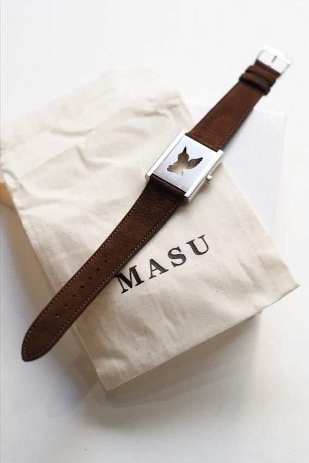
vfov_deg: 39.6
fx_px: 643
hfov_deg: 27.0
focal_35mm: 50
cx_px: 154
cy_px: 232
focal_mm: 50
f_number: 3.5
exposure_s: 1/125
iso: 1000
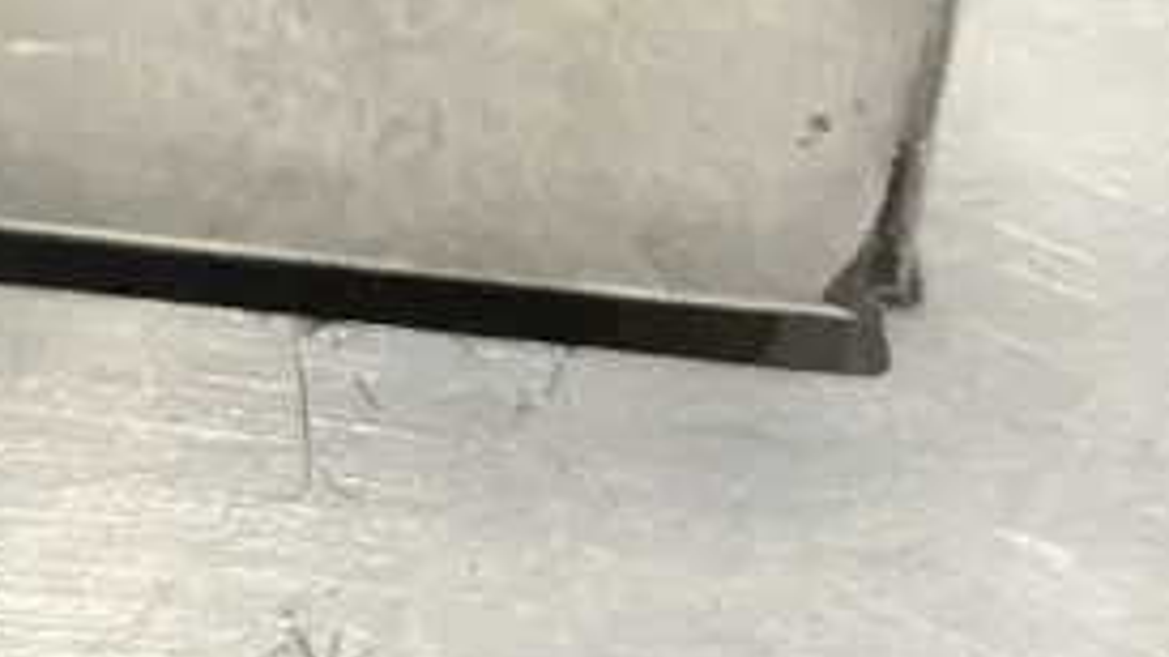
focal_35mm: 84
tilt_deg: -22.2
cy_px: -932
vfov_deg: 11.7
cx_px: 43
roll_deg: -2.4
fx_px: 2603
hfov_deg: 24.3
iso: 320
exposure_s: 1/60
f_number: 1.6
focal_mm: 4.2
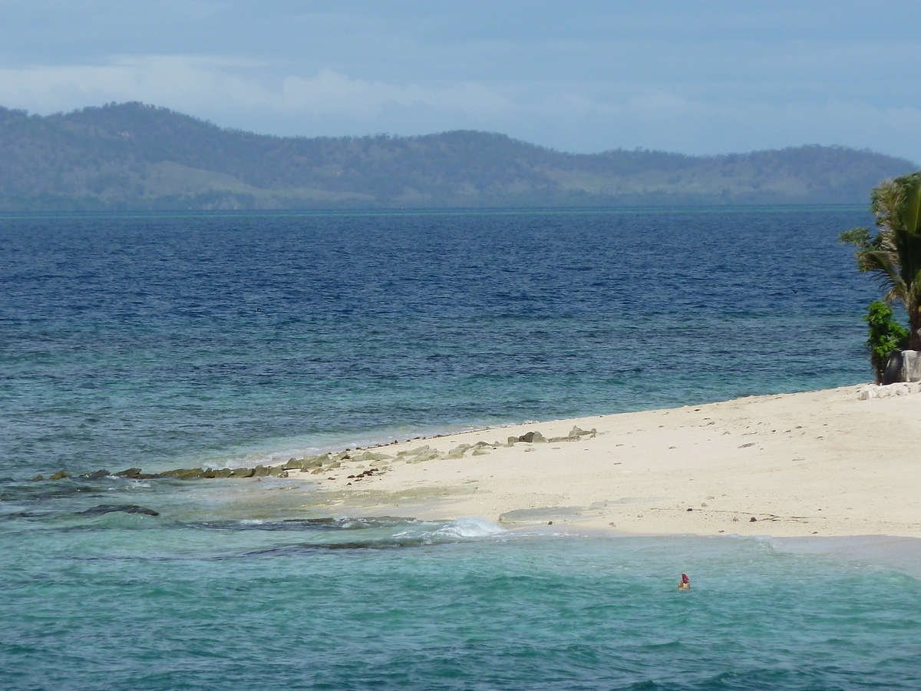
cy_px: 346
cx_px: 460
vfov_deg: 3.7
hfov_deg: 5.0
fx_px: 10616
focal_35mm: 399
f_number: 5.6
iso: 80
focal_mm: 49.2
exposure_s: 1/640
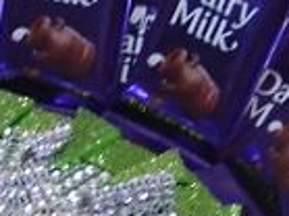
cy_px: 322
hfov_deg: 6.2
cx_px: -83
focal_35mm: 320
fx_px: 2670
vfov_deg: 4.6
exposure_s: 1/30
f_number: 5
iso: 3200
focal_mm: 35
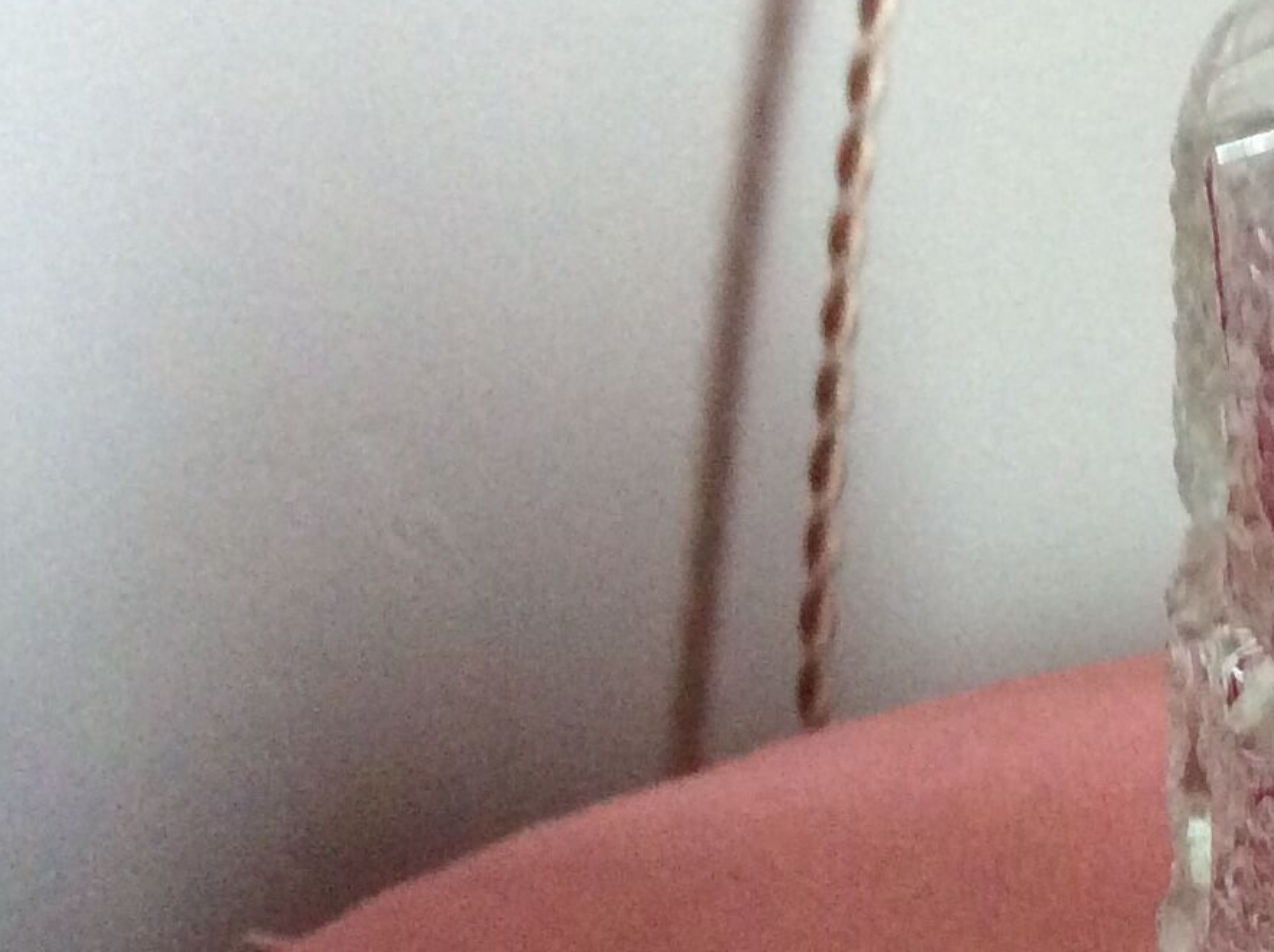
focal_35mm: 94
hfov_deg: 19.1
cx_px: 1732
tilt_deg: -30.2
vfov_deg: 15.5
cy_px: 871
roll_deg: +0.0
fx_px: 3455
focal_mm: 3.3
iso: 250
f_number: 2.4
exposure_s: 1/25
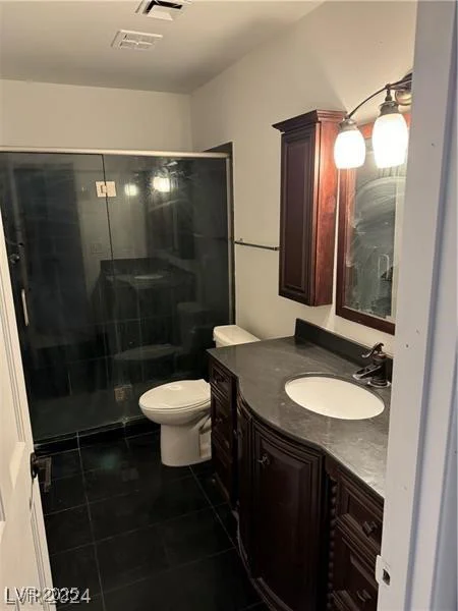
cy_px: 306
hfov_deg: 56.8
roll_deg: +0.7
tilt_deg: -12.5
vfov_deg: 71.6
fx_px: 423
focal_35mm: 24
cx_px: 229
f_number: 1.78
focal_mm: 6.76
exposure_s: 1/60
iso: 640
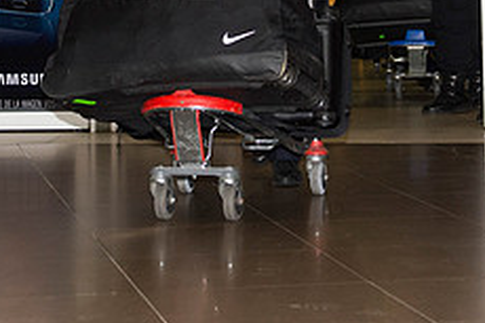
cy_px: -73
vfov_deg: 12.0
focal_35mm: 111
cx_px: 97
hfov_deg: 18.3
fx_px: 1494
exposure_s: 1/160
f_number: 4
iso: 640
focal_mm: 44
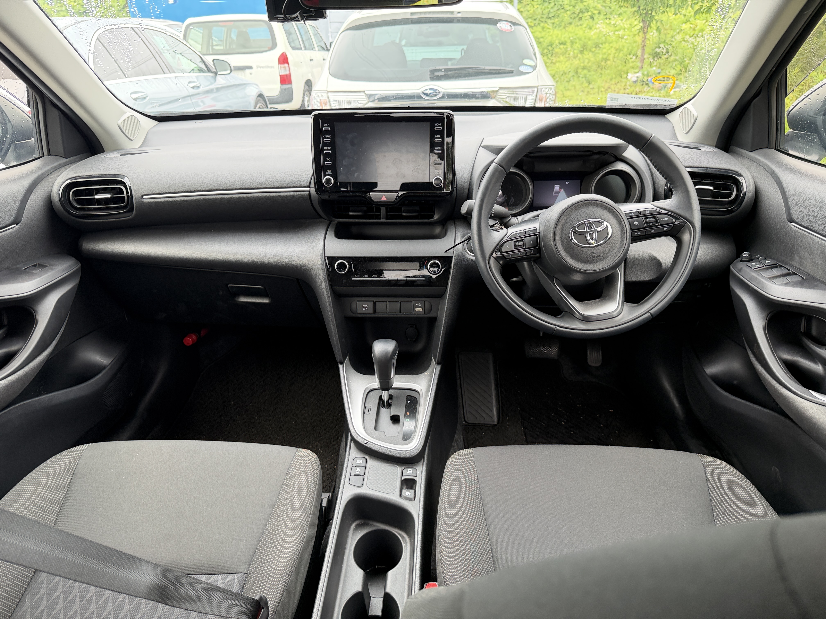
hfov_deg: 71.6
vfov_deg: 56.8
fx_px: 573
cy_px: 310
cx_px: 413
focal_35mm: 24
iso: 160
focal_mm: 6.76
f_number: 1.78
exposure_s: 1/121
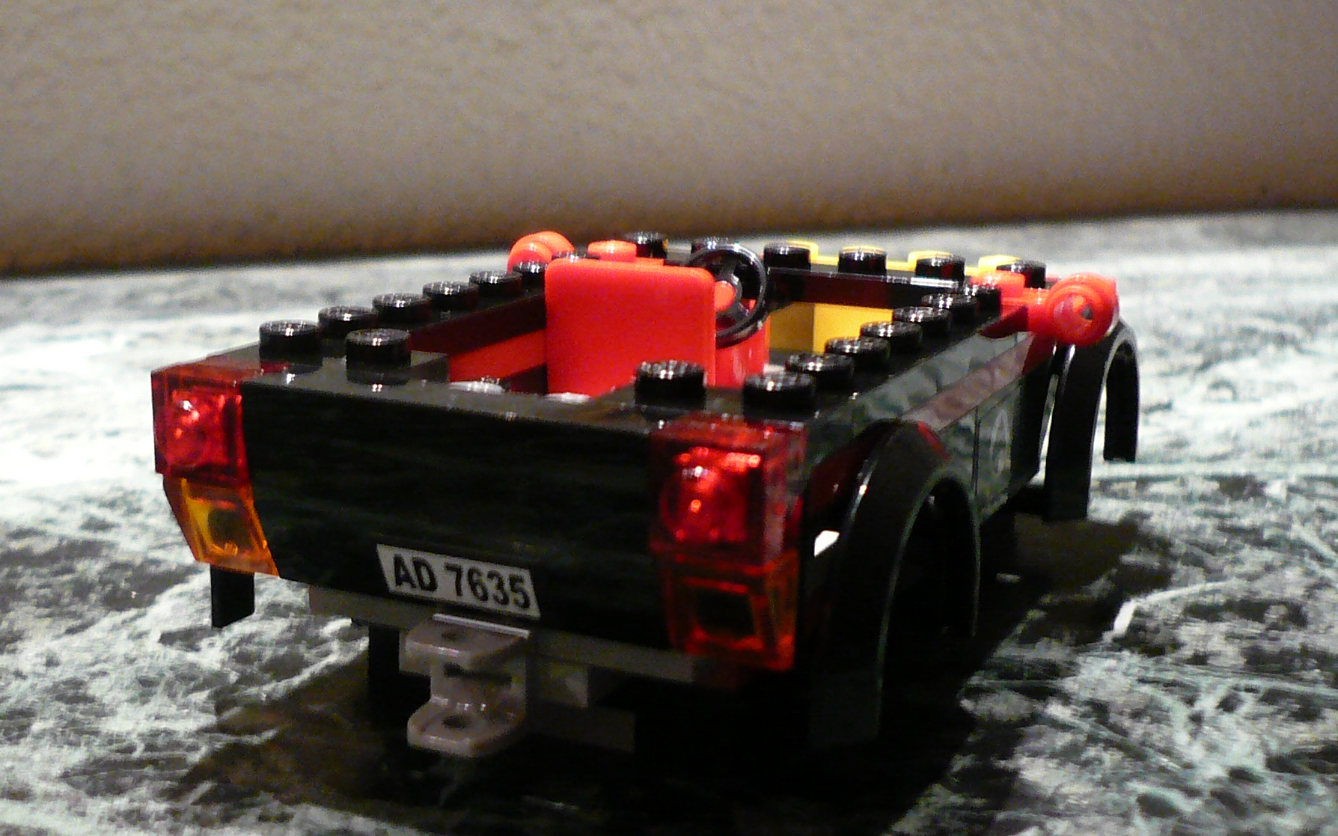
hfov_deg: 39.2
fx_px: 1859
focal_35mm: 51
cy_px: 424
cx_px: 480
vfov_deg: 25.3
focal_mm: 4.6
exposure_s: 1/10
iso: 200
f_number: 2.8
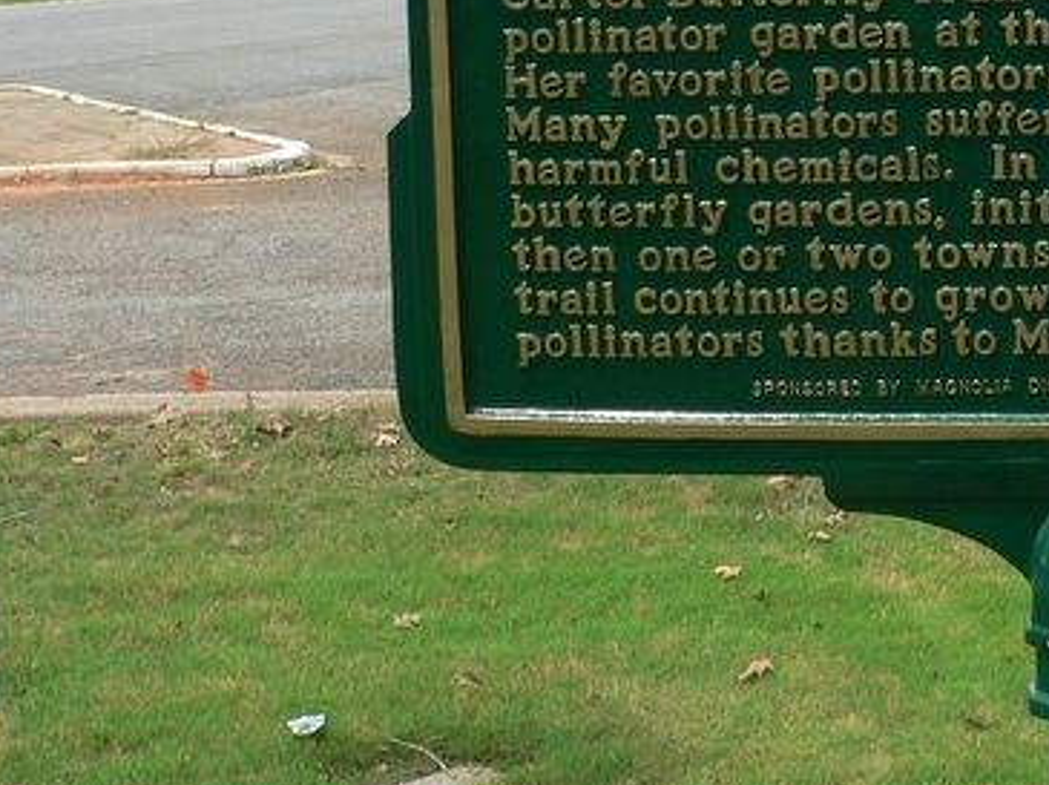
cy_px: -12
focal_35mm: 79
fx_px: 2392
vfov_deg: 18.1
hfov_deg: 23.8
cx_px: 1026
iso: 80
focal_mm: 6
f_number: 4
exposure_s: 1/320
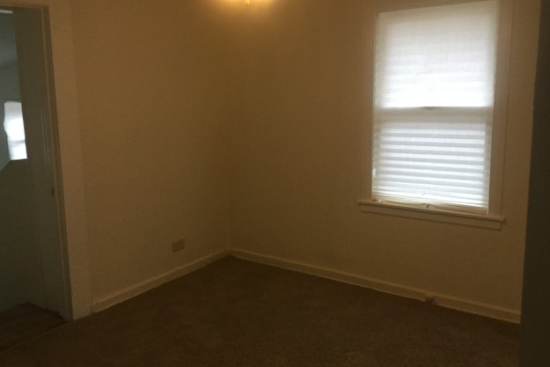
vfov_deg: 40.0
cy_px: 177
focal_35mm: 33
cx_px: 271
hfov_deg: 57.2
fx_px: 504
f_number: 2.4
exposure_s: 1/30
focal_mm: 3.3
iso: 100
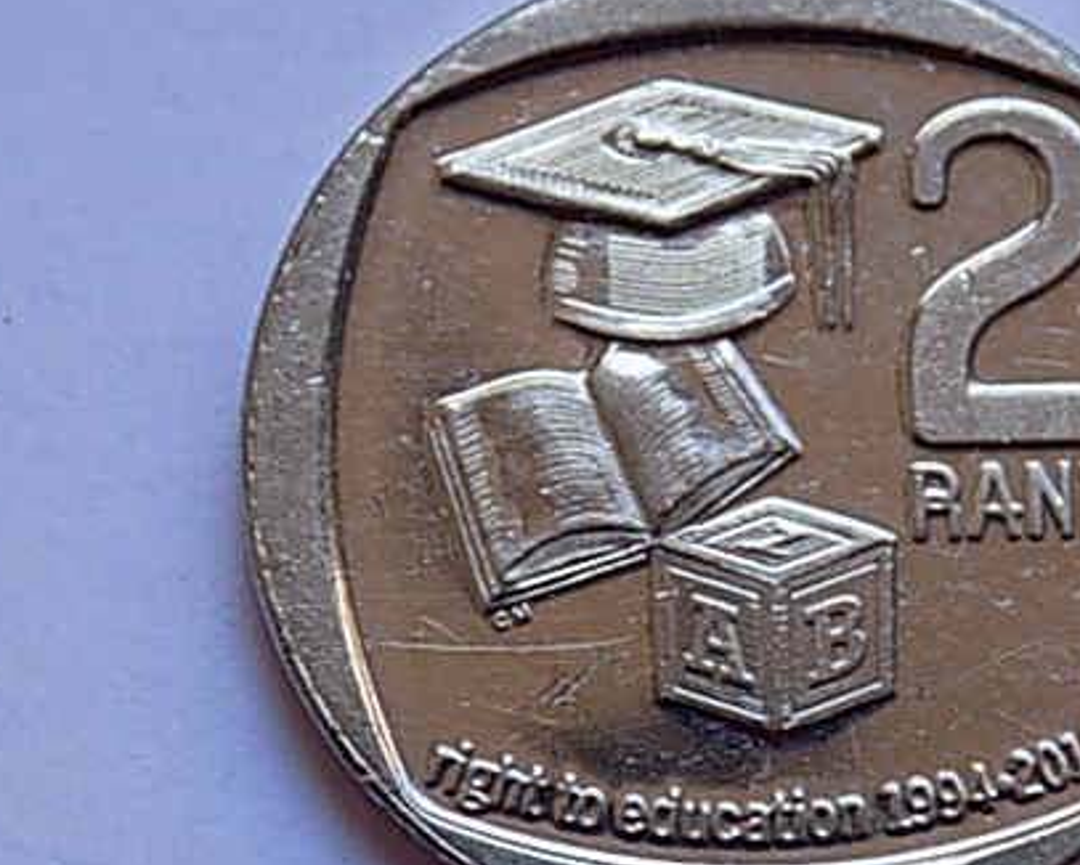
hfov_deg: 10.6
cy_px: 454
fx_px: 5788
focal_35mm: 181
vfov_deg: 8.5
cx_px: 809
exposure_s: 1/50
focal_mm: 20.9
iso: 80
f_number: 4.8
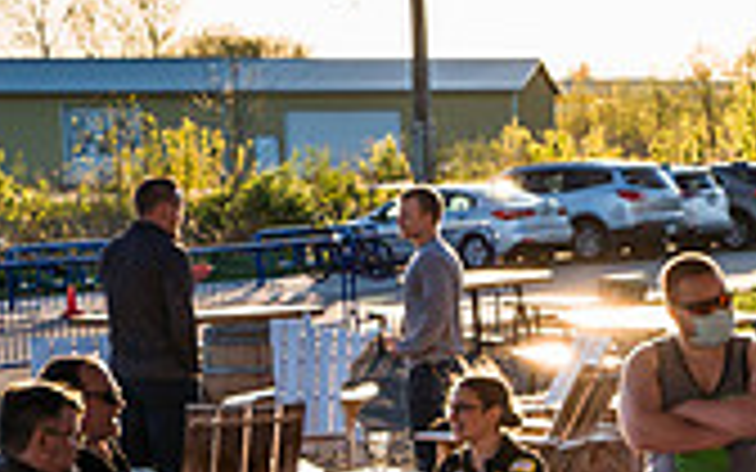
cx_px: 1053
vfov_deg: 10.4
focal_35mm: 124
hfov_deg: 15.8
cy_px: 564
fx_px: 2555
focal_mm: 35
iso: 800
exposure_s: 1/640
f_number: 8
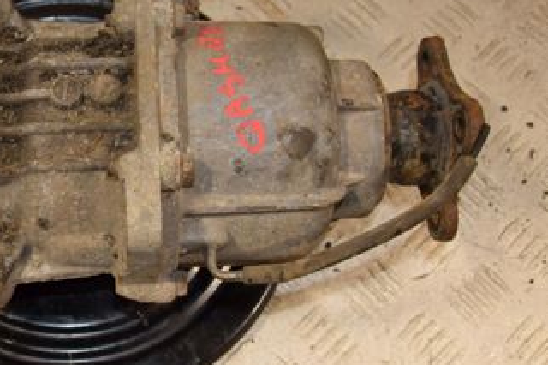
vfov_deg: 21.5
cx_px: 12
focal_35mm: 63
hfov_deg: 29.9
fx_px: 958
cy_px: 118
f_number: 6.3
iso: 800
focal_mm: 21
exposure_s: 1/200
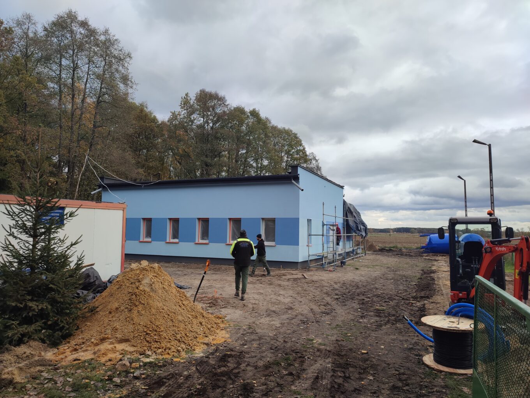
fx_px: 383
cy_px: 199
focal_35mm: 25
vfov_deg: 54.9
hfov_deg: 69.4
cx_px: 265
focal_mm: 6.04
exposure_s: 1/144
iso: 50
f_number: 1.9
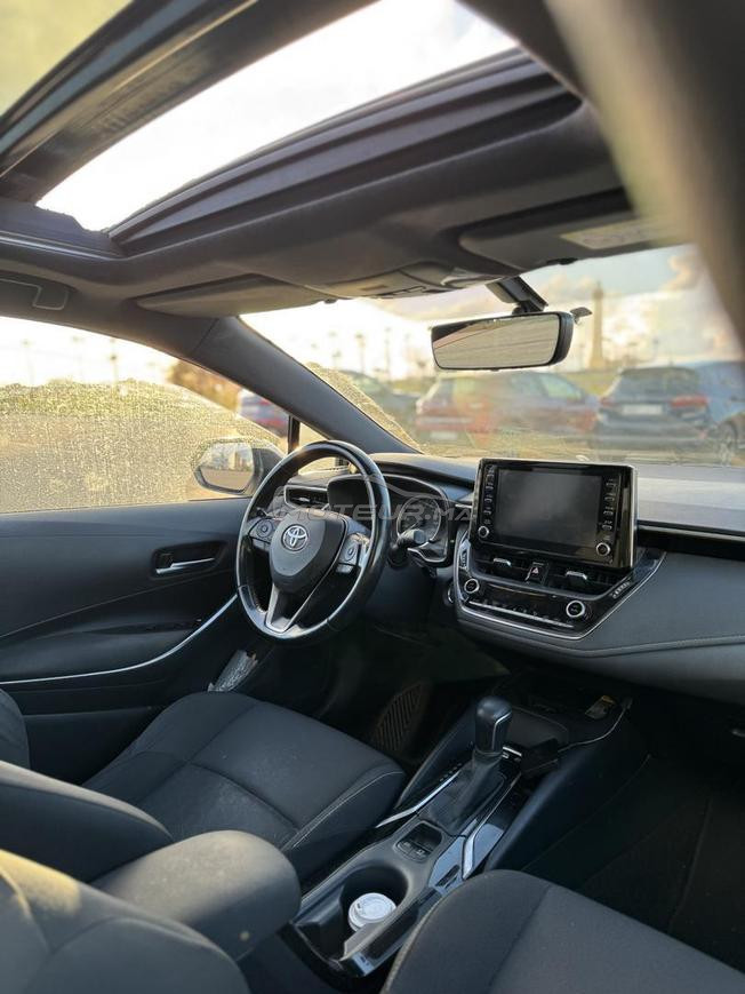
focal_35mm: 24
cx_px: 372
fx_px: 689
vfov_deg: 71.6
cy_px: 497
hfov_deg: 56.8
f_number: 1.78
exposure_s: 1/121
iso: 50
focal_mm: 6.76
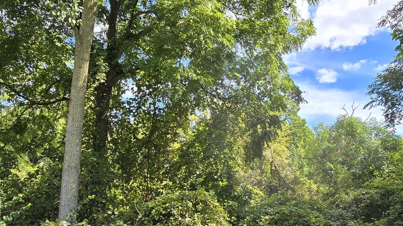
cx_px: 223
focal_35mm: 33
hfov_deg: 59.4
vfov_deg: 35.6
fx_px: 353
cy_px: 126
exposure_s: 1/997
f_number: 2.2
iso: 50
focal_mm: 2.2
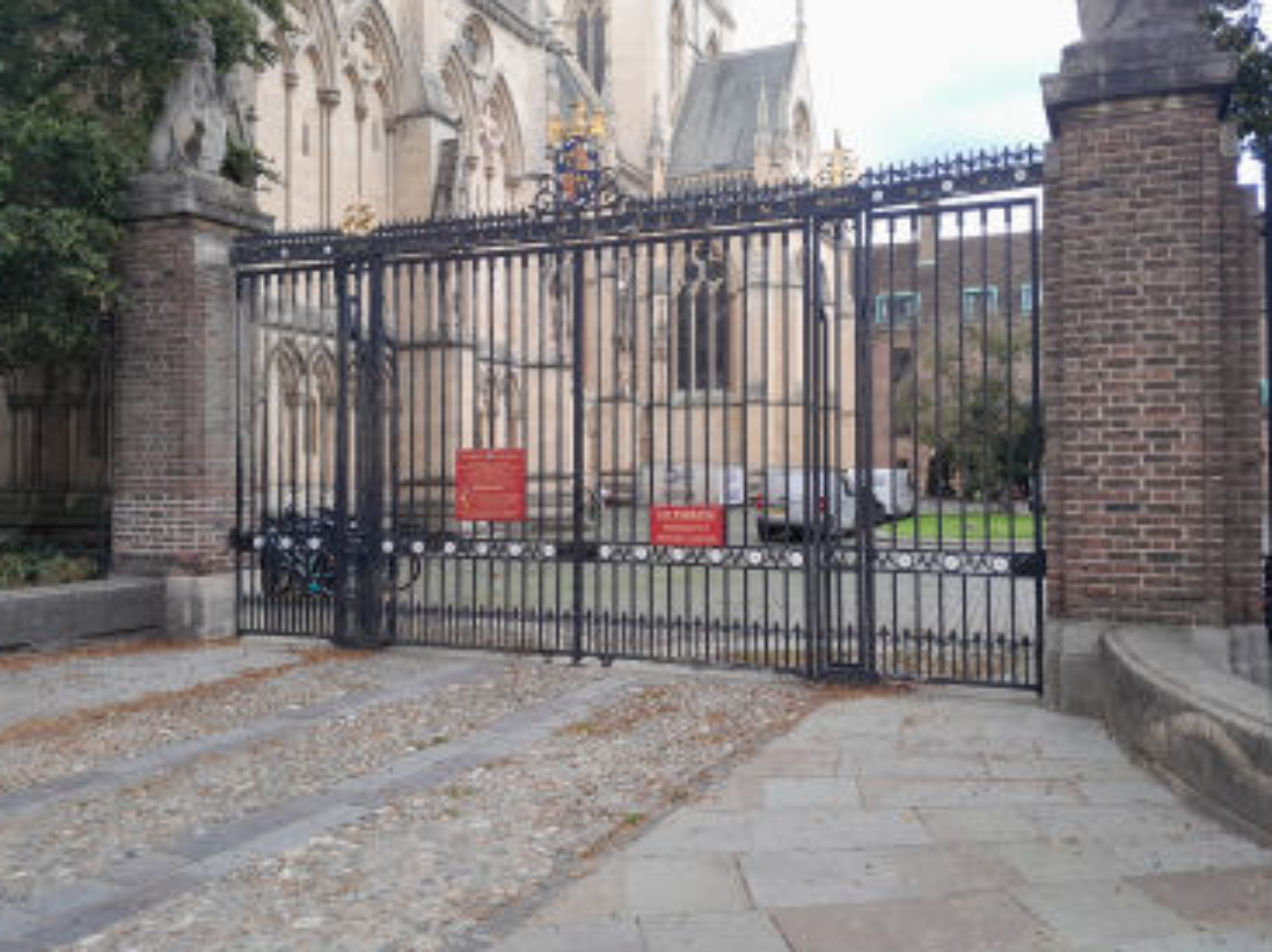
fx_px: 1065
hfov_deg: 61.7
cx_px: 657
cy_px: 438
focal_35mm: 29
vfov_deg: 48.1
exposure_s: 1/100
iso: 40
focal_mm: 3.98
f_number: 1.8
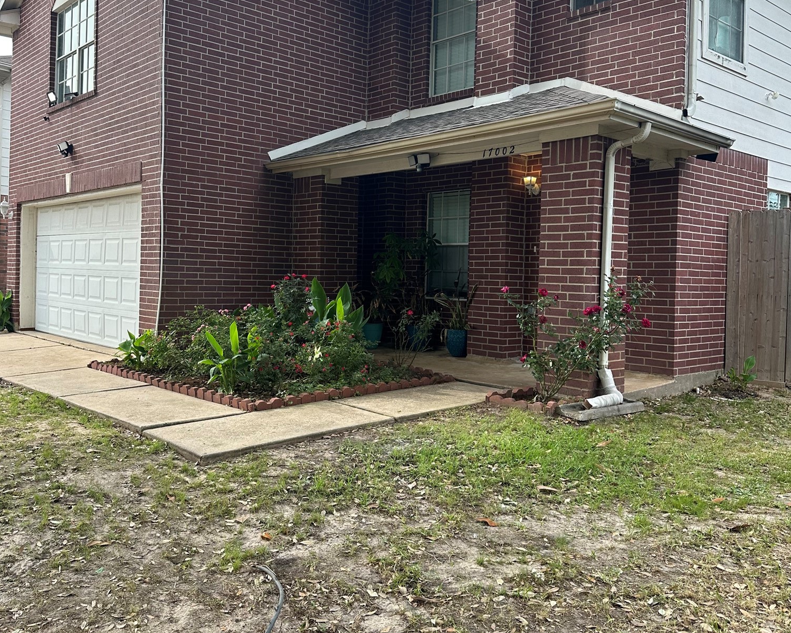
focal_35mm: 32
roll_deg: -2.9
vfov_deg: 45.7
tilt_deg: +0.7
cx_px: 396
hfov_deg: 55.7
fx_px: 749
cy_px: 278
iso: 80
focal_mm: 6.86
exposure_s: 1/745
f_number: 1.78
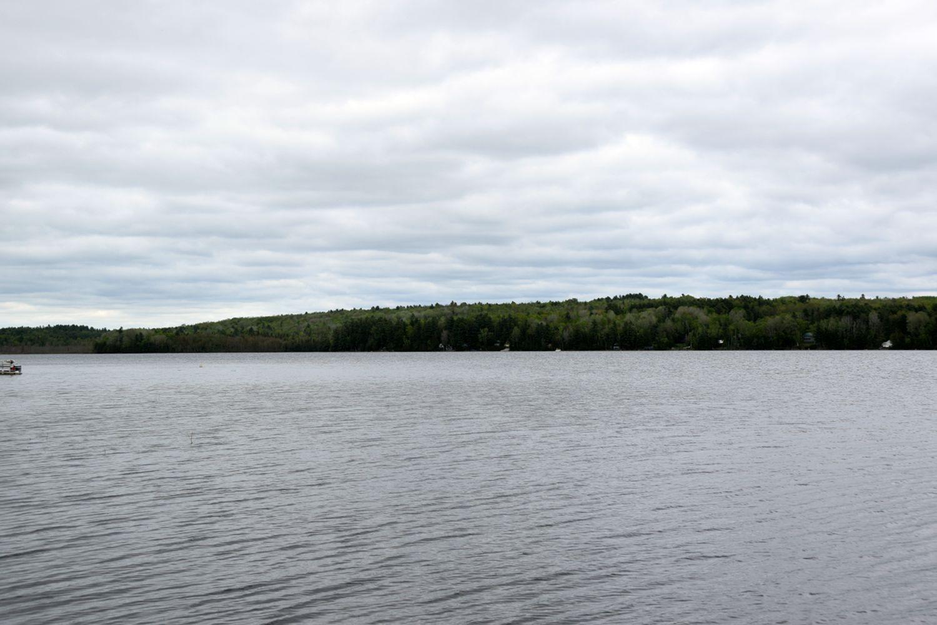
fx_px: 1405
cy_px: 312
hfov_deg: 36.9
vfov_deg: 25.1
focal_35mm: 54
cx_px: 468
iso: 200
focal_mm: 36
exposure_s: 1/400
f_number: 10
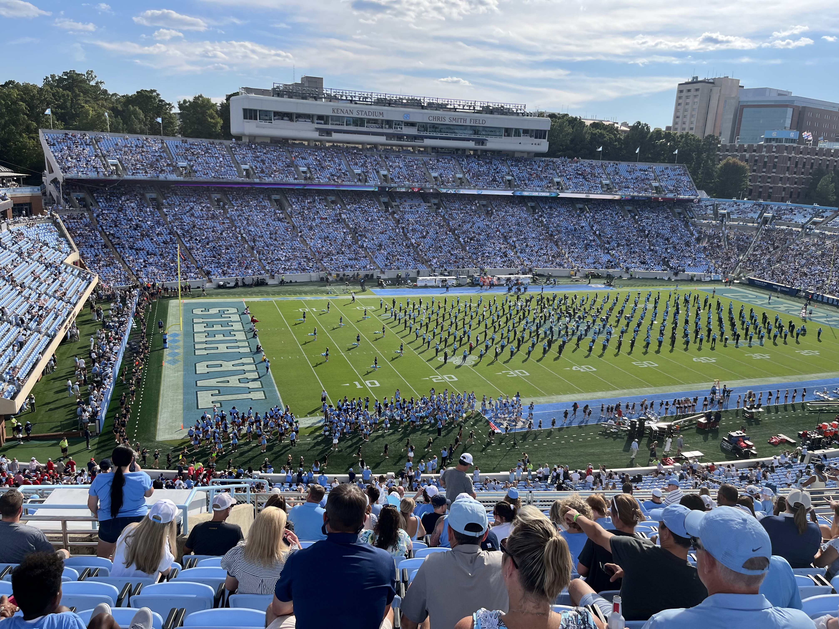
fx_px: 630
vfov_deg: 53.1
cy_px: 314
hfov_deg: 67.3
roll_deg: -3.3
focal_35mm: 26
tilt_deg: -13.5
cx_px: 420
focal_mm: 5.1
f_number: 1.6
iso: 50
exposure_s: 1/2222
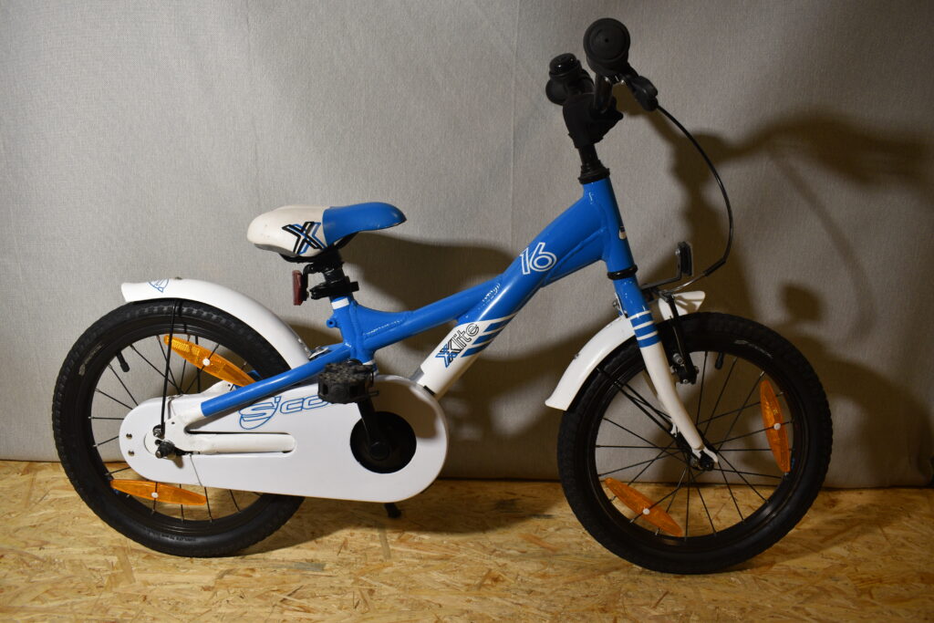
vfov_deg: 47.9
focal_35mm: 27
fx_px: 701
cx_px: 467
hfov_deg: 67.4
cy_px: 312
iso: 400
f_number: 5
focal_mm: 18
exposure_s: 1/100
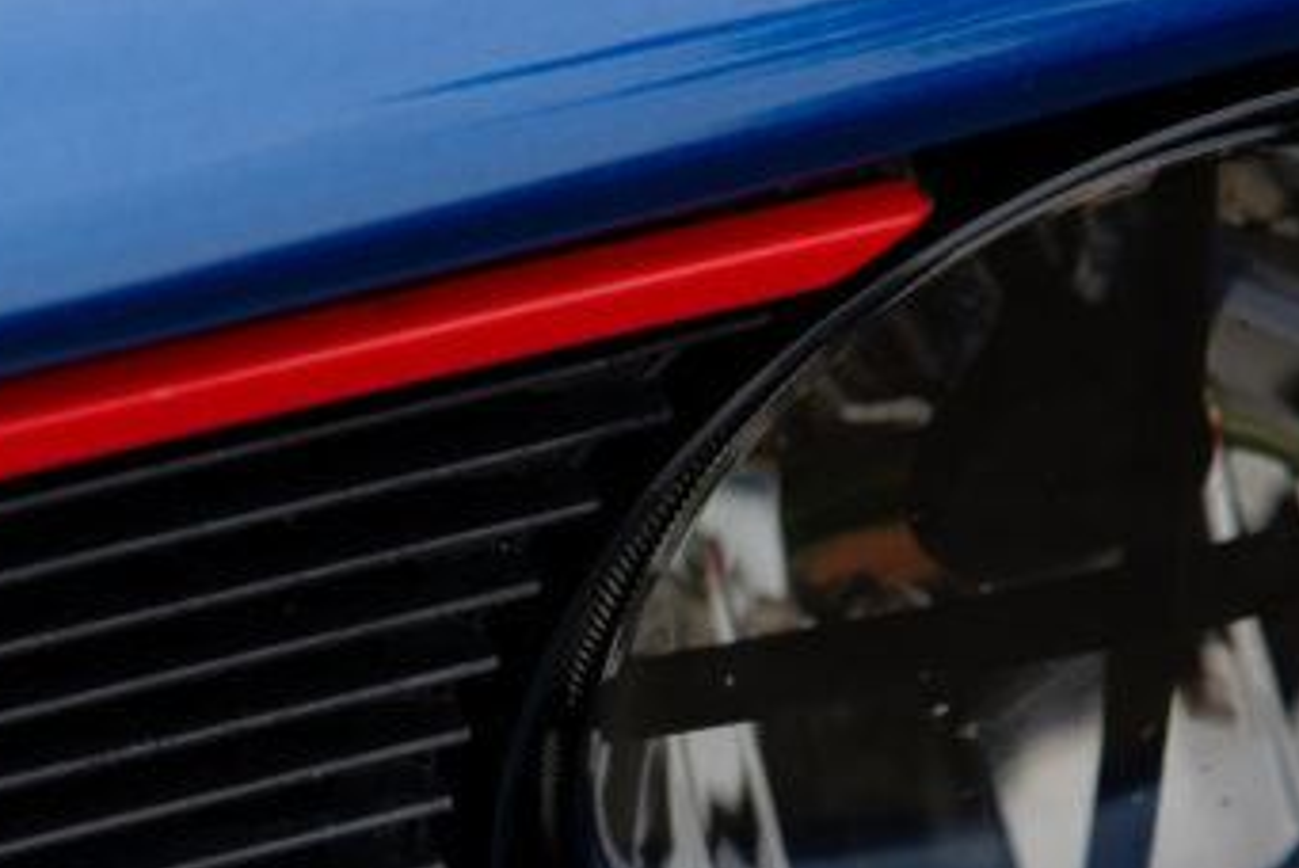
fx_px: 9209
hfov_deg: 8.1
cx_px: 430
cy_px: 737
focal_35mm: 255
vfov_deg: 5.4
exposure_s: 1/50
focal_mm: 85
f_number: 2.8
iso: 400
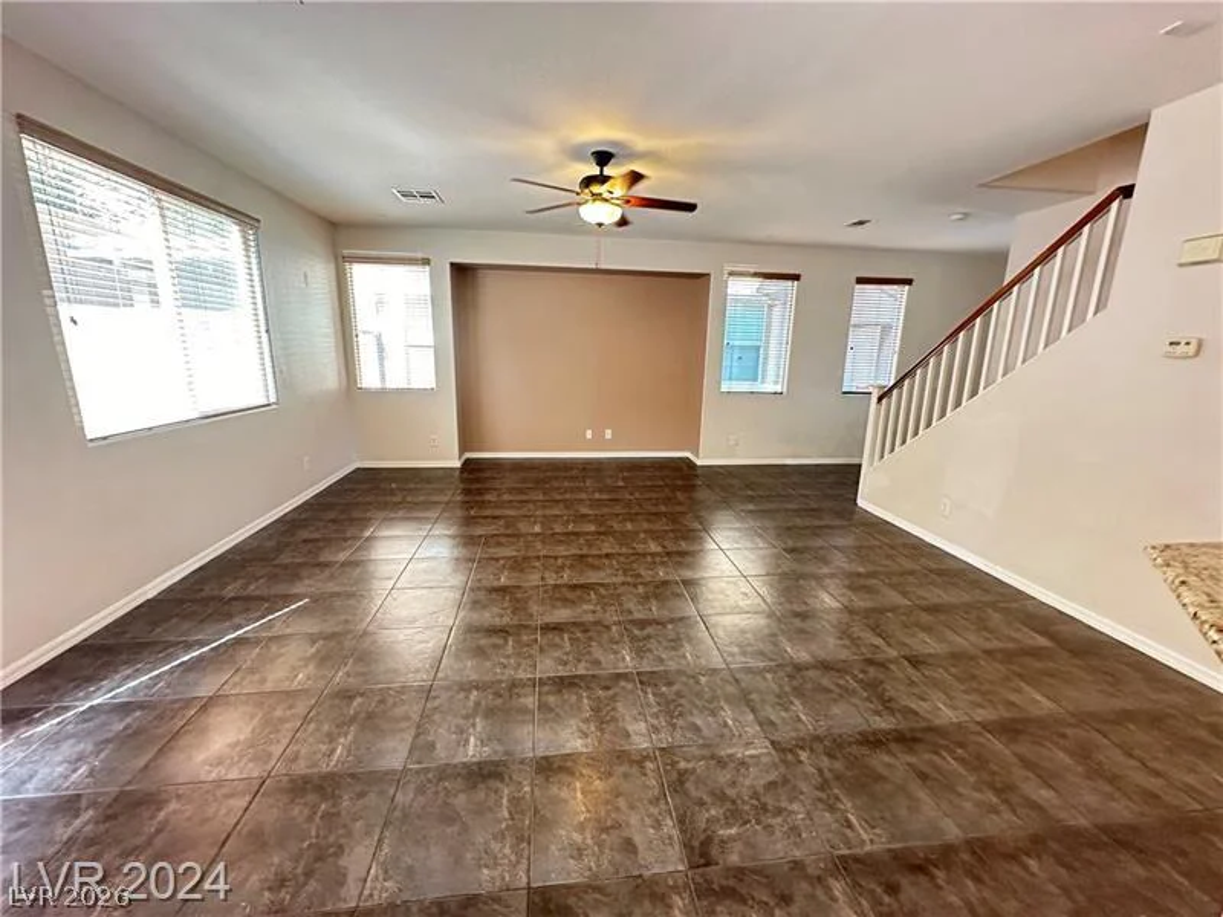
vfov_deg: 85.7
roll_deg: -0.8
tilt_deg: -9.7
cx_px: 612
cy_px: 458
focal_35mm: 14
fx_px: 495
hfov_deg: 102.1
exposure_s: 1/60
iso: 320
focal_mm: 2.22
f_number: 2.2
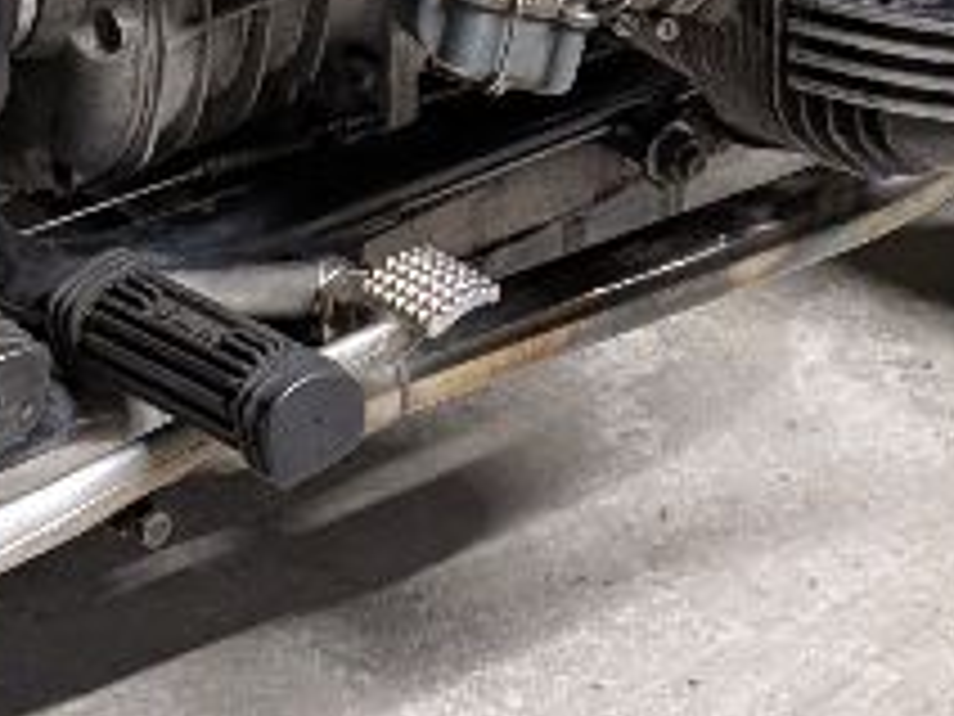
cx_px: -140
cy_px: -353
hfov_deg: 13.3
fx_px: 3996
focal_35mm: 145
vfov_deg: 9.9
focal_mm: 6.9
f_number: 1.68
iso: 587
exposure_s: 1/100
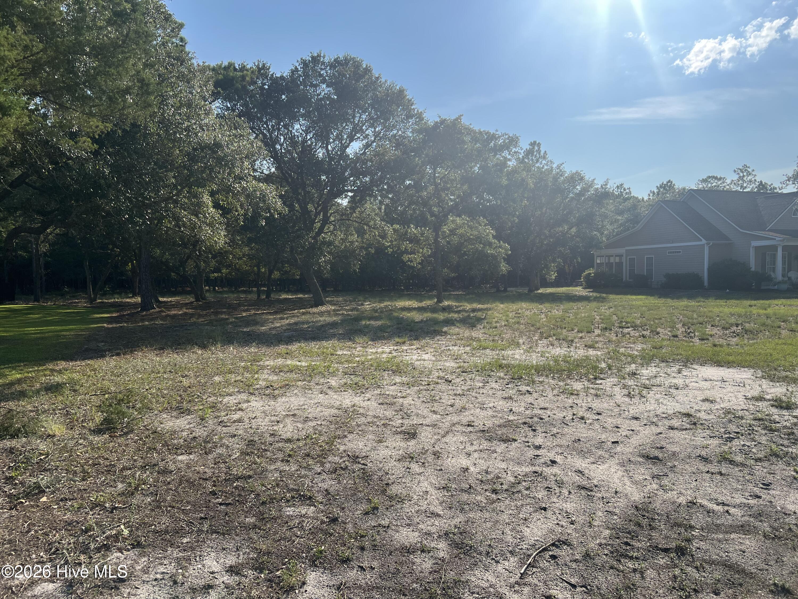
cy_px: 300
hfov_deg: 67.3
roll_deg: +0.8
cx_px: 399
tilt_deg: -2.9
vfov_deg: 53.1
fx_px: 599
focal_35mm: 26
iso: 50
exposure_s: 1/3968
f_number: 1.5
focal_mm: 5.7
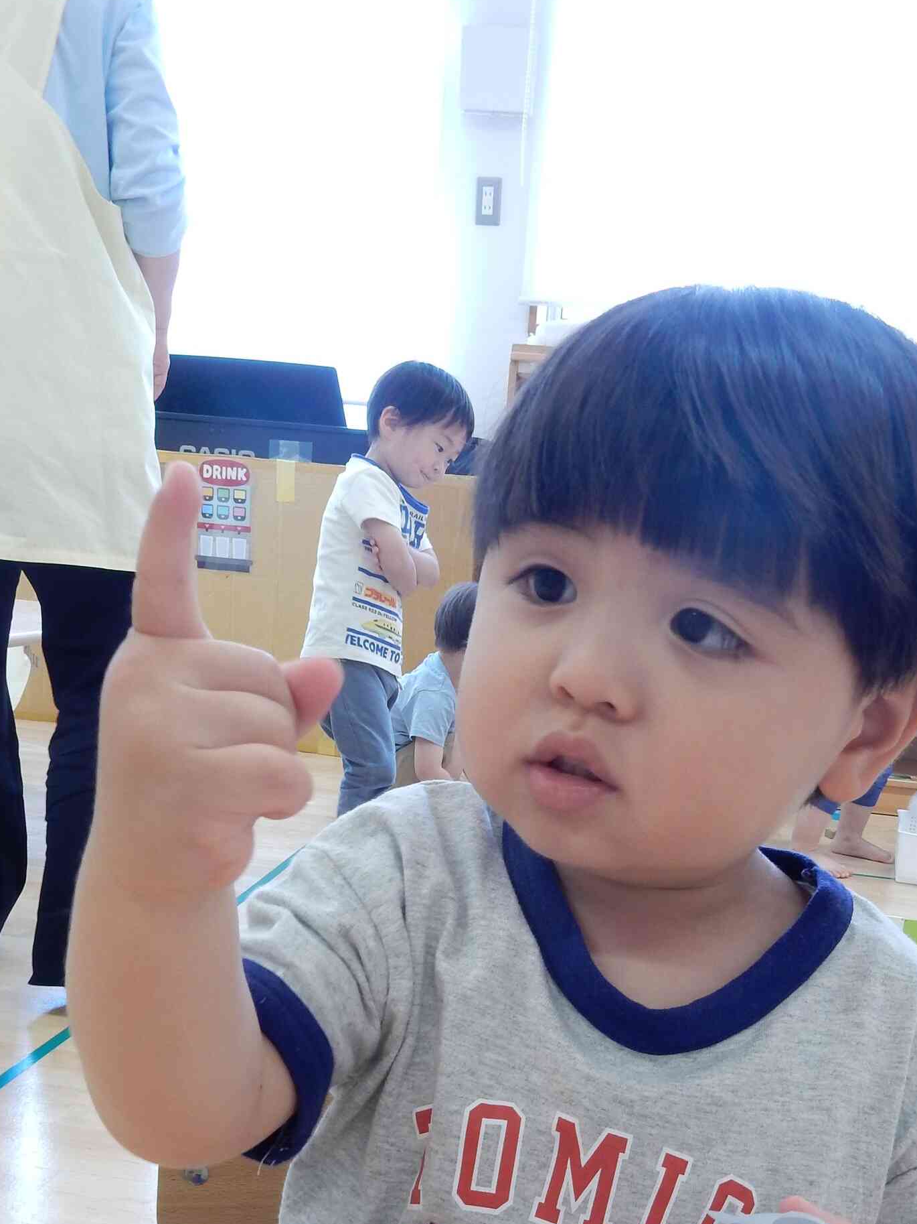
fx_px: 1448
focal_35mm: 41
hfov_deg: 35.0
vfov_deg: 44.1
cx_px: 543
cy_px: 930
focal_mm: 4.5
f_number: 3.7
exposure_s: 1/30
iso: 125
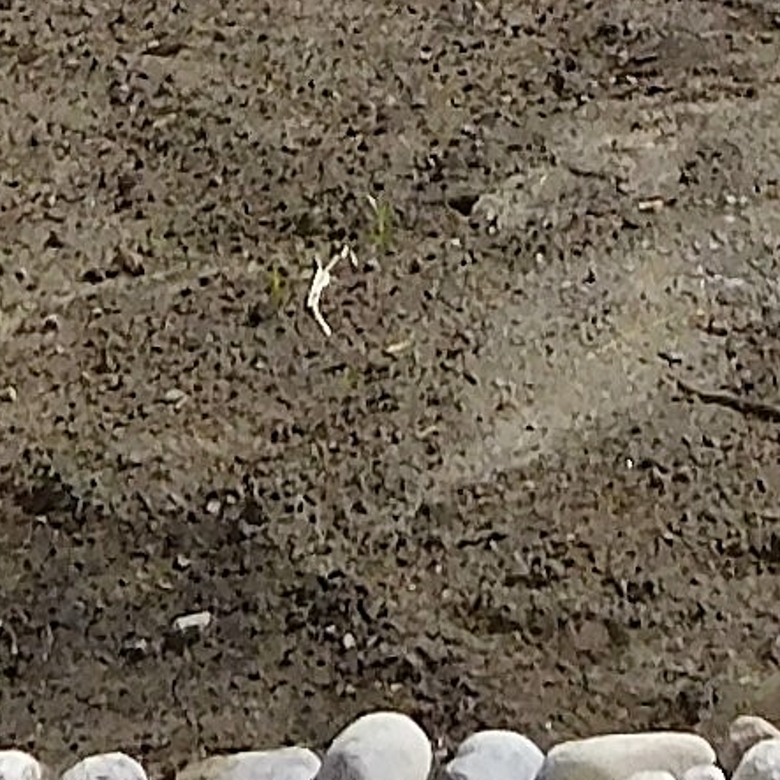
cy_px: -1447
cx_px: 977
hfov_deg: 7.5
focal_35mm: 230
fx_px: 5863
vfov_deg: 6.9
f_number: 6.8
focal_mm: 4.5
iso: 125
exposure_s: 1/640
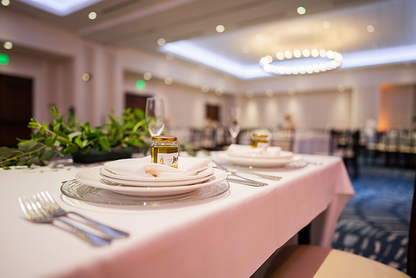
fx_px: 277
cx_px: 208
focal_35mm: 24
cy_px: 139
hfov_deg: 73.7
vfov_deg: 53.2
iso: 160
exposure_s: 1/80
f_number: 1.4
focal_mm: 24
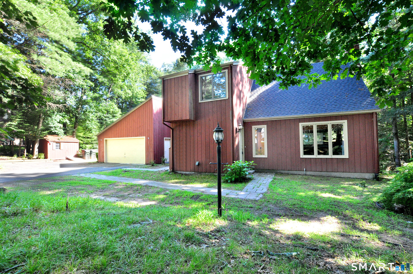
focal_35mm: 15
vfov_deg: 77.2
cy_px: 137
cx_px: 206
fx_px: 172
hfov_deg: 100.5
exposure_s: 1/50
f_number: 8
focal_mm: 10
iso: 1600
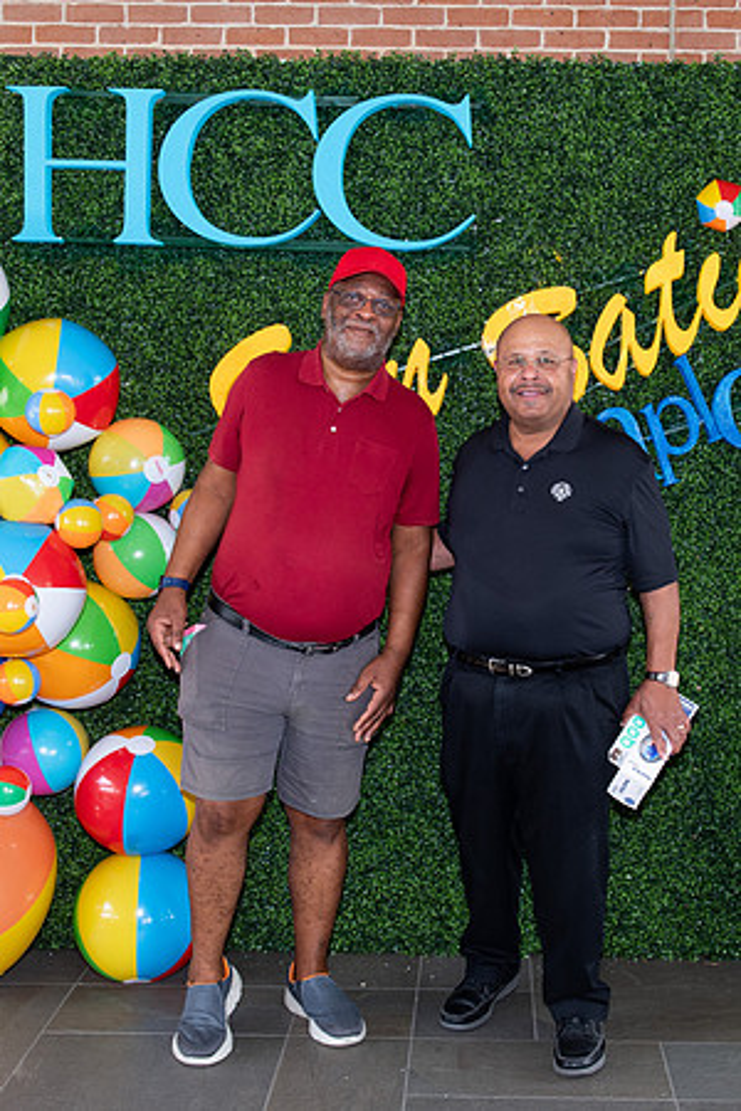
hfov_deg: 27.4
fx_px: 1513
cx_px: 473
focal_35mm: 49
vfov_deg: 40.3
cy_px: 529
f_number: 7.1
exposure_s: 1/125
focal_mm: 31
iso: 800
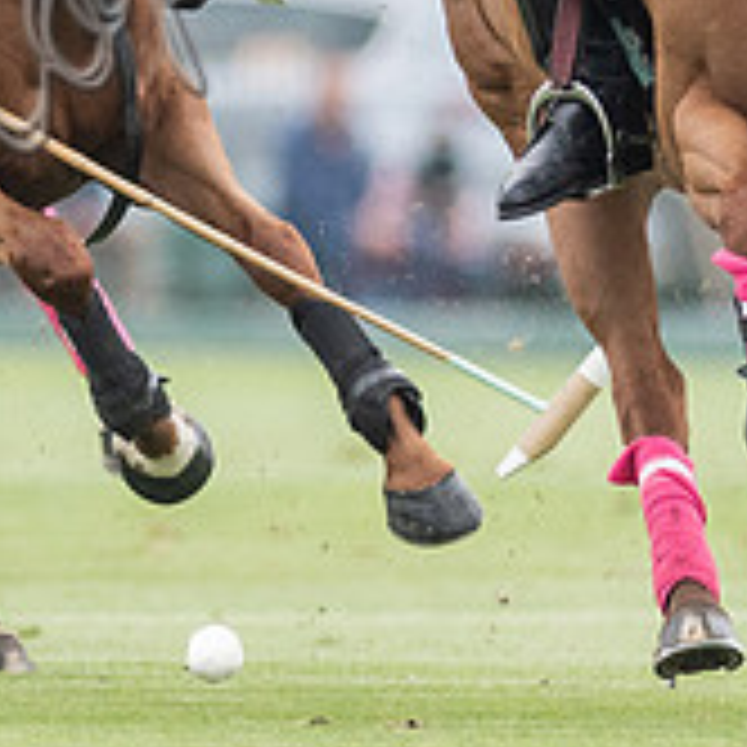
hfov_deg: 0.9
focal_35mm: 1966
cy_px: 116
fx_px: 47999
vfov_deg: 0.9
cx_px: 825
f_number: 2.8
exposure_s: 1/2500
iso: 640
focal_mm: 300
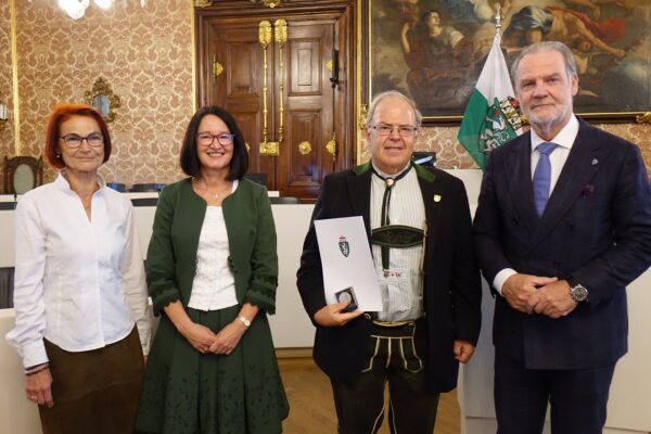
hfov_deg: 55.8
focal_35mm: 34
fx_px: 615
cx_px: 326
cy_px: 217
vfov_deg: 38.9
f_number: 2.8
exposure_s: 1/25
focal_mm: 12.3
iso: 800
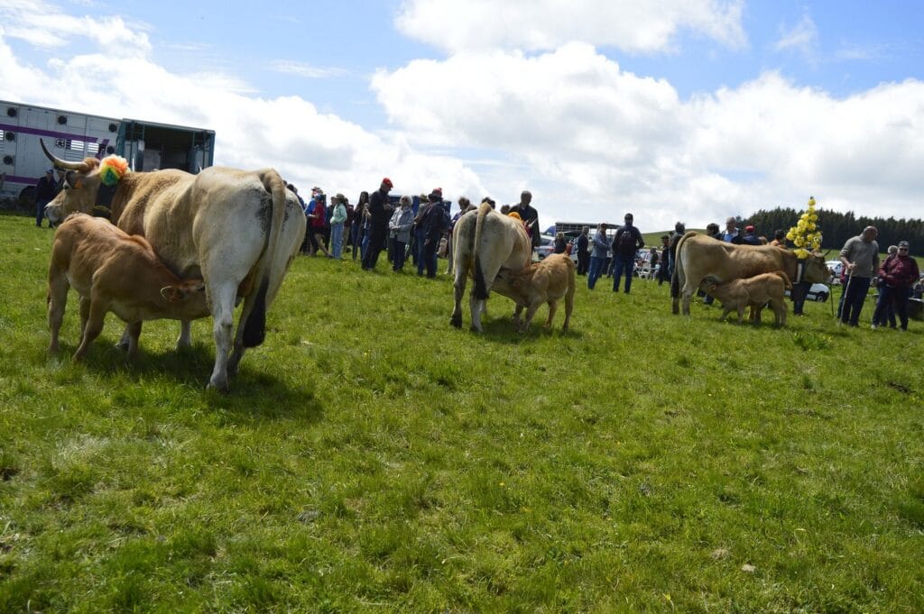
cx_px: 462
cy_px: 307
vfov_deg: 39.9
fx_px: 846
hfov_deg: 57.3
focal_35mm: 33
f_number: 6.3
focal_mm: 22
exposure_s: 1/400
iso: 100
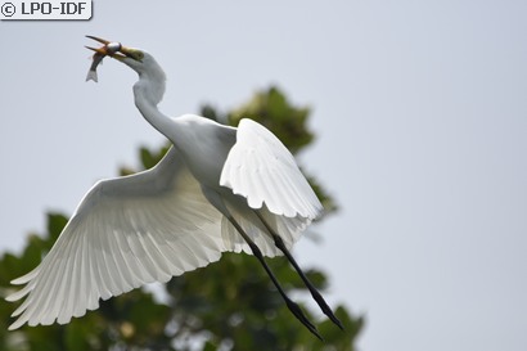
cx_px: 264
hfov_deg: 2.5
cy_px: 176
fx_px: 12072
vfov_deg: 1.7
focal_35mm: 825
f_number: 7.1
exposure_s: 1/5000
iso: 800
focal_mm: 550
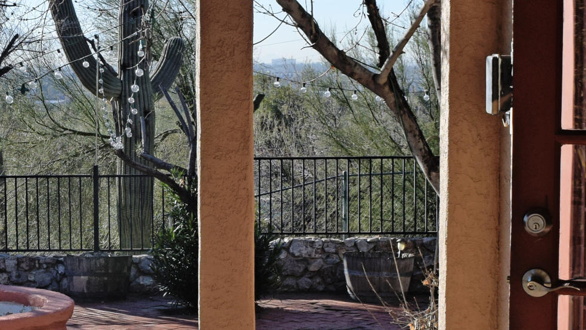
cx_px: 46
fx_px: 1563
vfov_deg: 12.0
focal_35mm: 101
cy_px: 200
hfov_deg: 20.7
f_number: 9
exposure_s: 1/320
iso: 200
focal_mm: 21
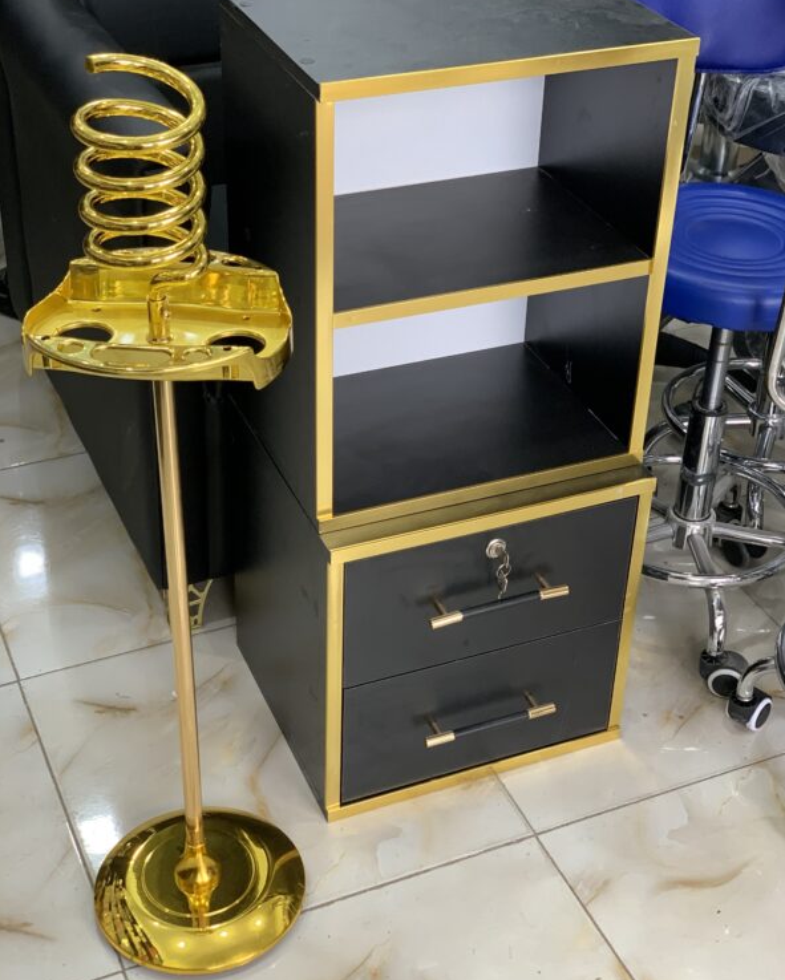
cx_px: 397
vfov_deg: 34.1
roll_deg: -1.8
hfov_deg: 27.6
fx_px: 1596
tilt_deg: -33.3
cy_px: 477
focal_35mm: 55
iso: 125
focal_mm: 6
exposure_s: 1/93
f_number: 2.4
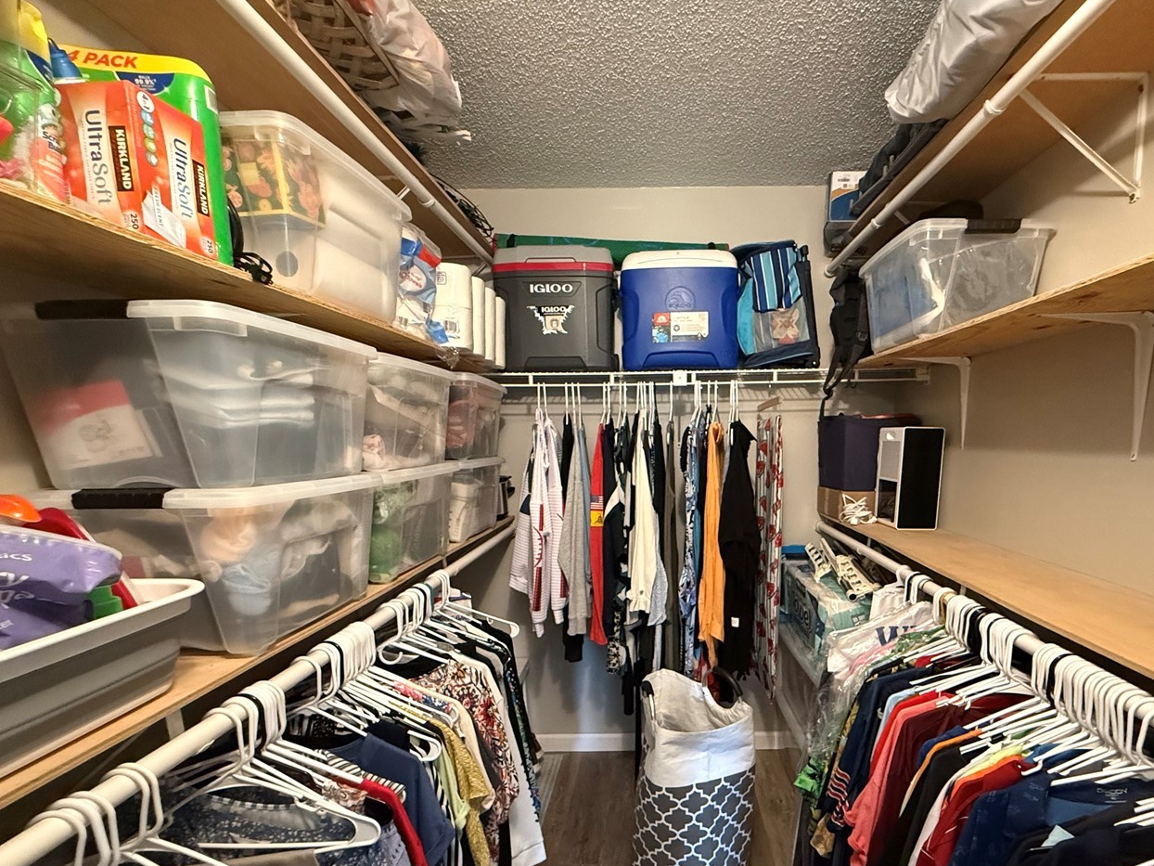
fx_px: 600
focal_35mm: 18
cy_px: 537
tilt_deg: -8.9
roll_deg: +1.0
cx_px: 660
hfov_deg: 87.2
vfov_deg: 70.5
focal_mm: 2.22
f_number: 2.2
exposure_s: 1/60
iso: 1000
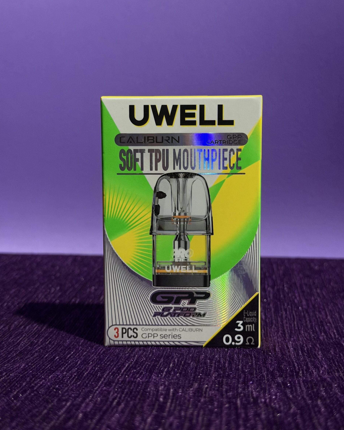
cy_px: 218
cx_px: 171
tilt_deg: -5.9
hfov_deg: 29.7
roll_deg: -0.8
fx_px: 649
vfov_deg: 36.7
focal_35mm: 51
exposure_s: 1/40
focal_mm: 6.76
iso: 500
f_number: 1.78
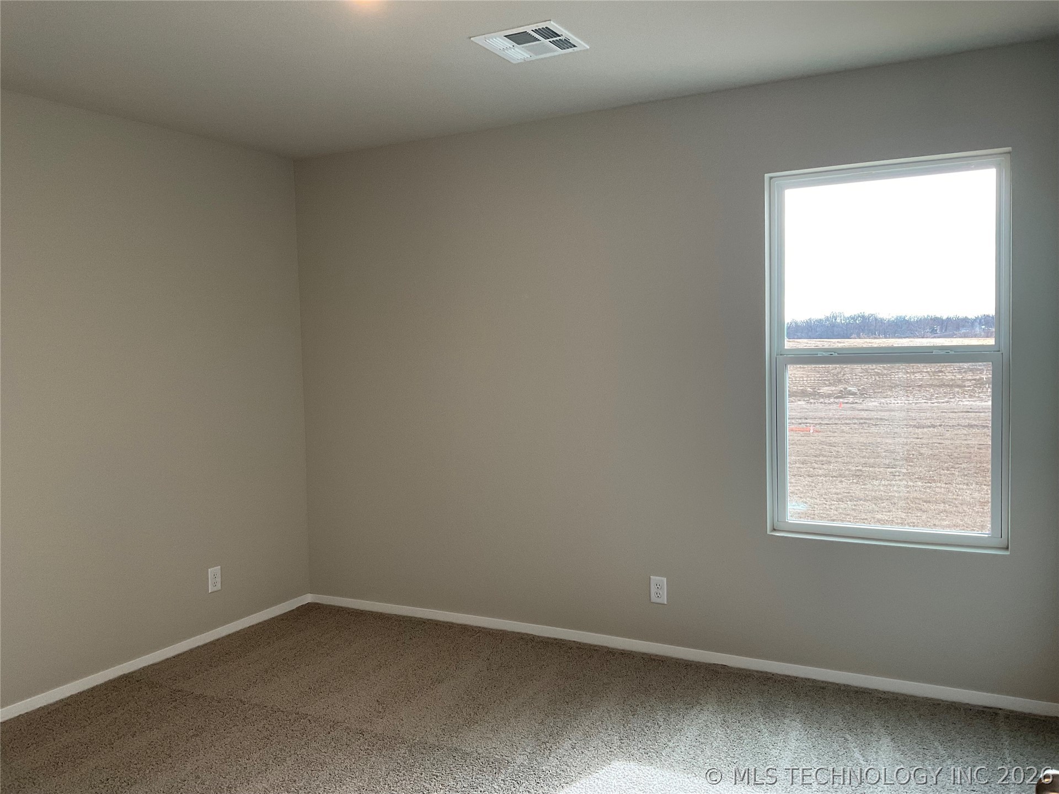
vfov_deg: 48.2
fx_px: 887
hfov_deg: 61.7
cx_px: 530
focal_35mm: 29
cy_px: 397
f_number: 1.8
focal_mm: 3
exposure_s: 1/120
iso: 64
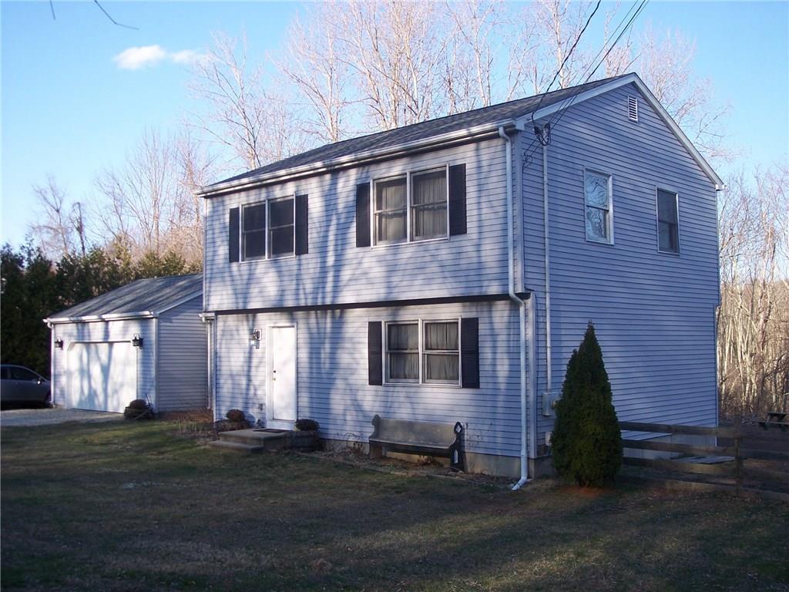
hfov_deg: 47.9
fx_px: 889
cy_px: 296
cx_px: 394
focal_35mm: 39
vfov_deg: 36.8
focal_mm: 8
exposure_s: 1/350
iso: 100
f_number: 3.4
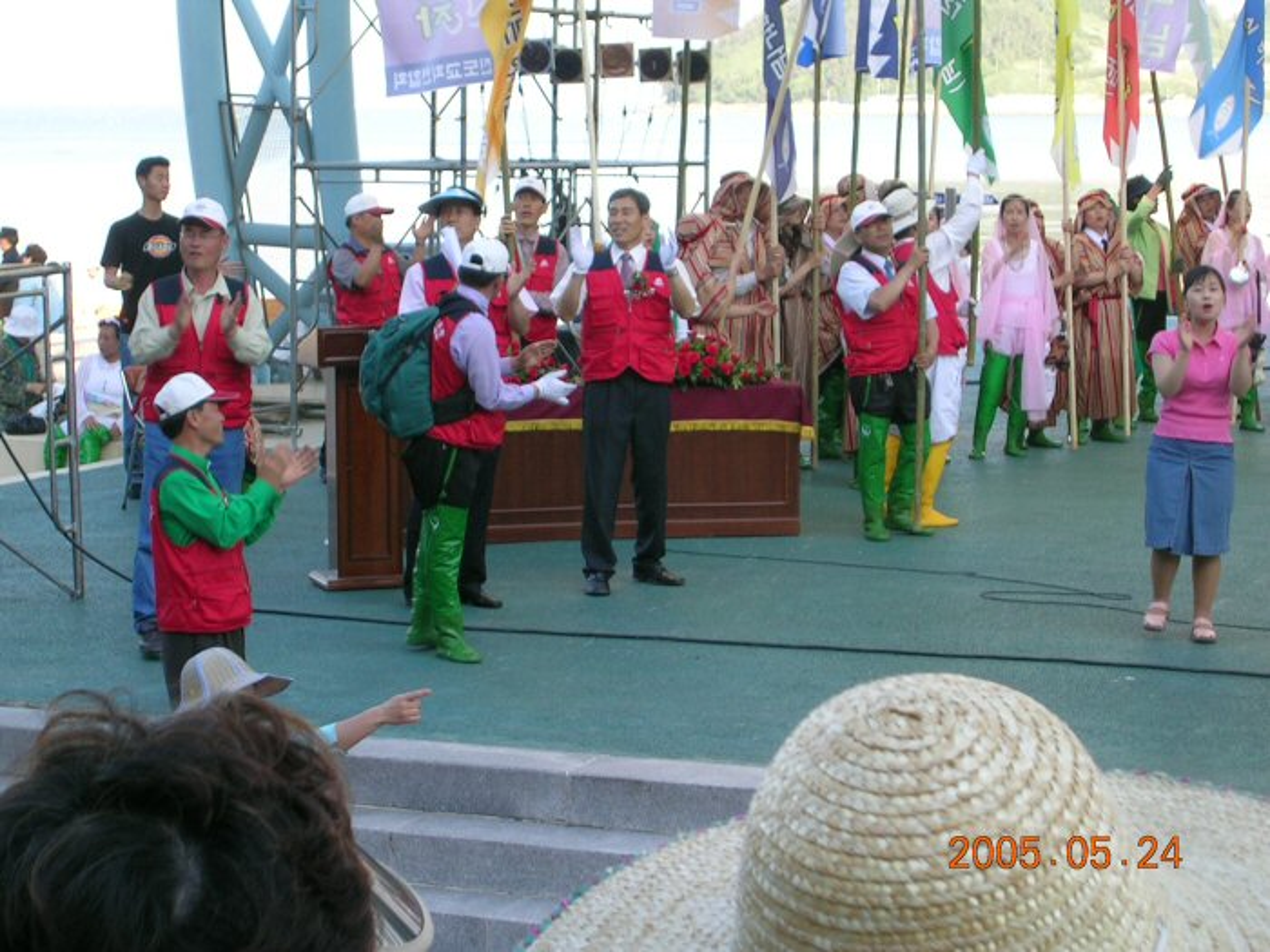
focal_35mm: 105
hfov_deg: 18.7
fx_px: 3852
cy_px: 476
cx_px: 635
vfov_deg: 14.1
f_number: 4.9
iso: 50
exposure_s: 1/60.9
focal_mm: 16.2
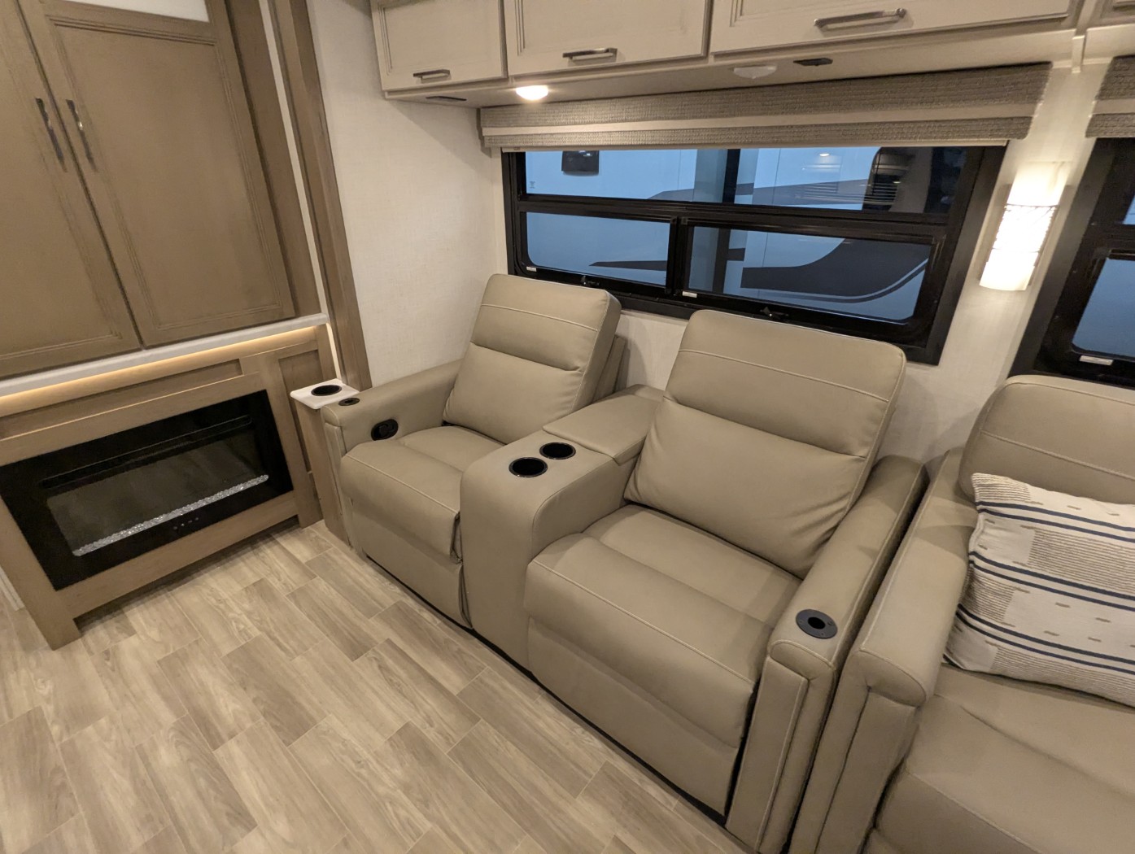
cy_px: 427
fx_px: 525
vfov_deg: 78.2
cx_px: 568
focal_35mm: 16
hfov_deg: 94.4
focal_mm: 2.35
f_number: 2.2
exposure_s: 1/96.1
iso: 328
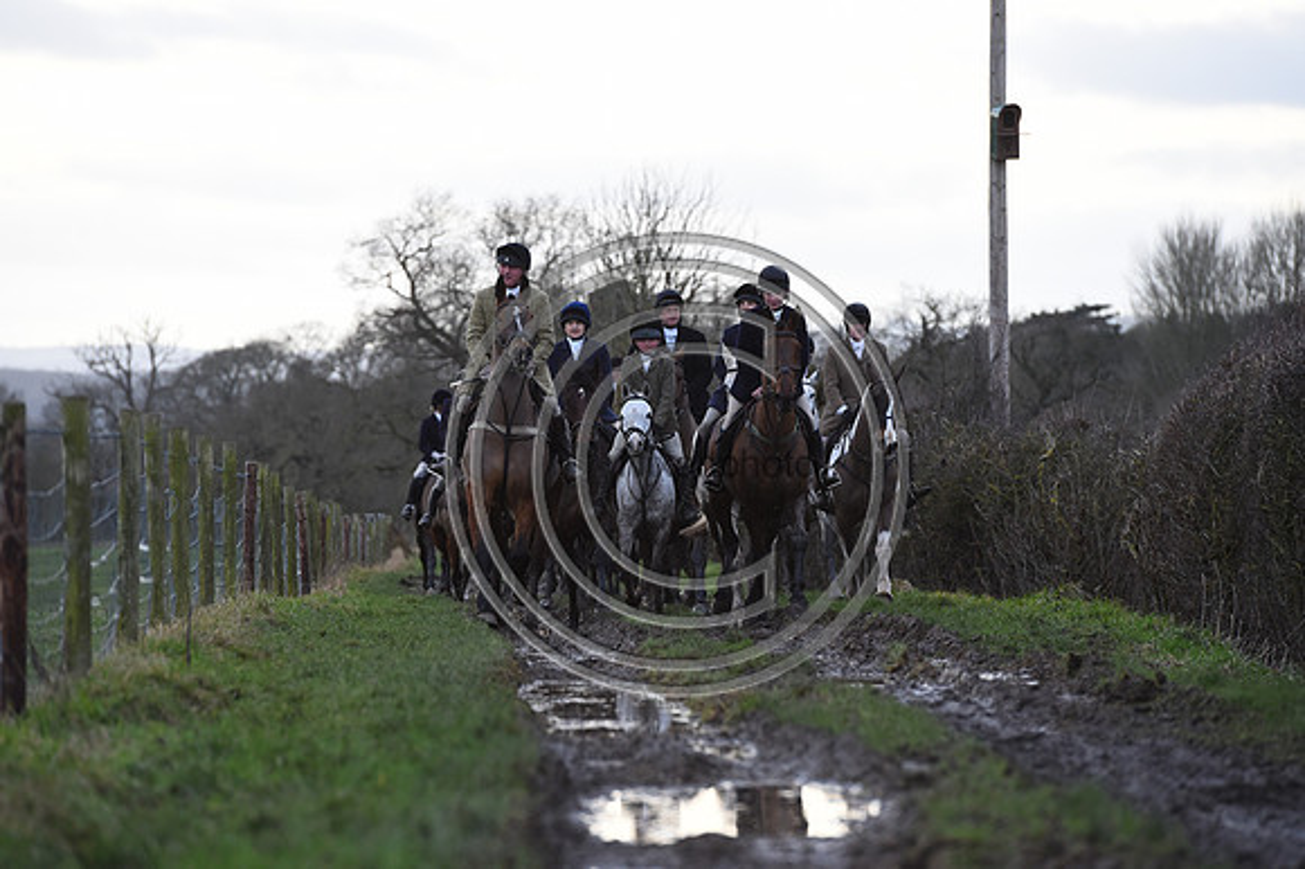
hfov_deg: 10.3
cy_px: 434
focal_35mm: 200
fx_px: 7246
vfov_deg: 6.9
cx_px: 652
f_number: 5.6
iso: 1800
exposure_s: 1/1250
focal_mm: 200
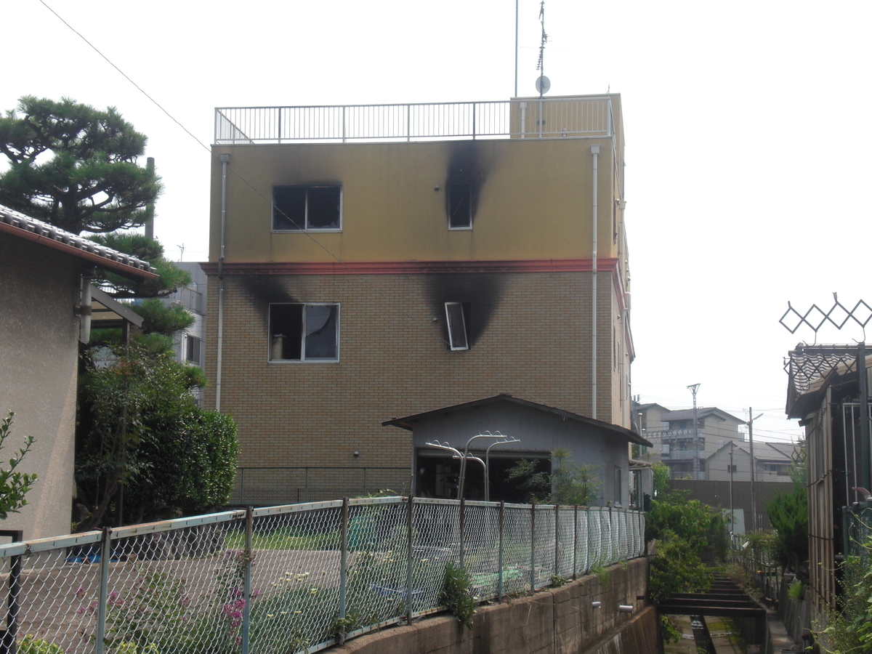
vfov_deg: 23.3
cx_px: 436
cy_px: 327
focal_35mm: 63
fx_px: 1587
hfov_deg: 30.7
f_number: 7.2
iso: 64
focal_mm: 10.4
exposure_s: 1/200
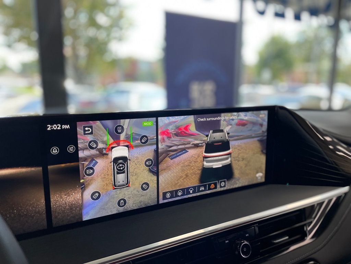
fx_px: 264
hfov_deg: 67.3
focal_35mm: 26
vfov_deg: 53.1
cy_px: 132
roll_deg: -0.2
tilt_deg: -9.1
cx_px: 176
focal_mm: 4.2
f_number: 1.6
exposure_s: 1/210
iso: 40
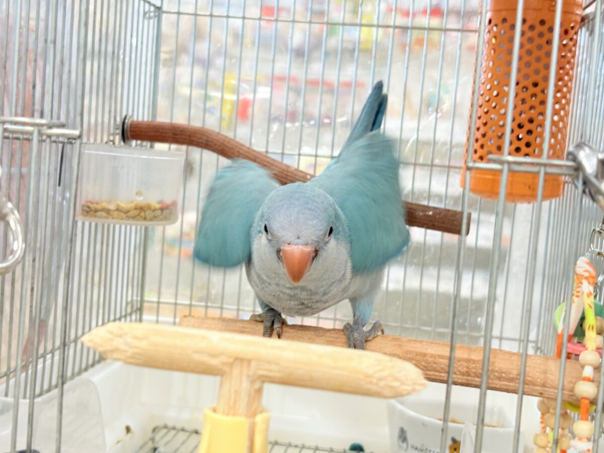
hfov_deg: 36.8
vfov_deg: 28.0
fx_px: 907
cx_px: 302
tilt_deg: -3.3
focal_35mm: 52
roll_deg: -5.2
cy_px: 226
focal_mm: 5.96
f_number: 1.6
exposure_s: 1/50
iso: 64
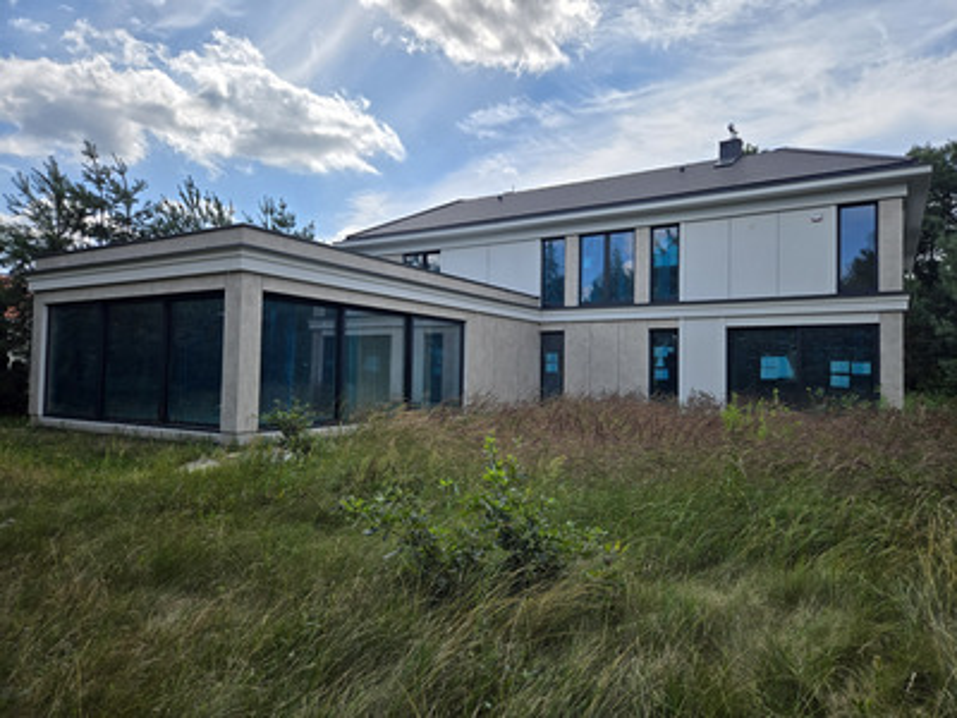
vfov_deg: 58.9
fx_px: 636
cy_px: 359
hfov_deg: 73.9
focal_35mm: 23
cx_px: 478
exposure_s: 1/2921
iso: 25
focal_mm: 5.4
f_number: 1.8
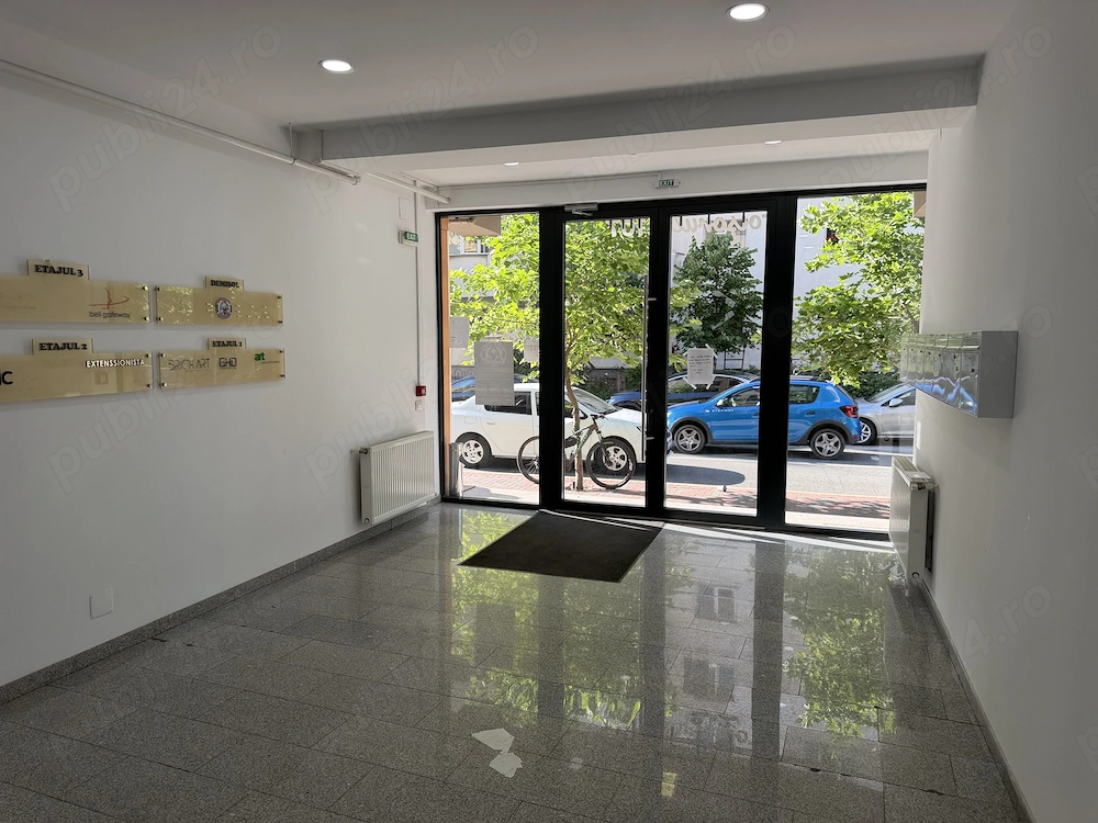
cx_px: 549
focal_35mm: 24
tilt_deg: -4.9
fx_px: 761
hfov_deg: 71.6
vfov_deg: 56.8
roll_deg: +0.2
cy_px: 412
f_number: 1.78
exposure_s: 1/325
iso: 80
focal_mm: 6.76
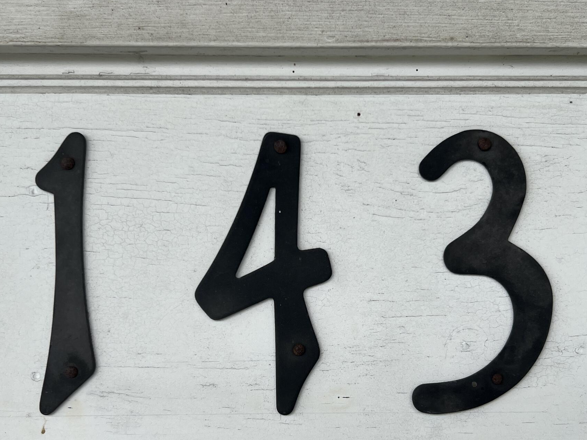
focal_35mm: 46
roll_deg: +0.6
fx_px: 780
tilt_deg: -2.9
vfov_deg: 31.5
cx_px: 289
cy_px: 254
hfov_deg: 41.2
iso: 50
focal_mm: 5.7
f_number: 1.5
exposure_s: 1/1751
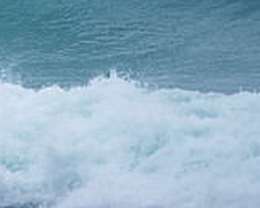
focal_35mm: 1659
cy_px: -42
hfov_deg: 1.2
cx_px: -54
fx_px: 12758
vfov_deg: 0.9
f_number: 5.6
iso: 220
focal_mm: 500
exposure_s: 1/1000
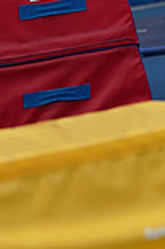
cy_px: -201
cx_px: 108
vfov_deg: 6.3
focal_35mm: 318
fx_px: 2191
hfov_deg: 4.3
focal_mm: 85
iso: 640
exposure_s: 1/500
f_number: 1.4
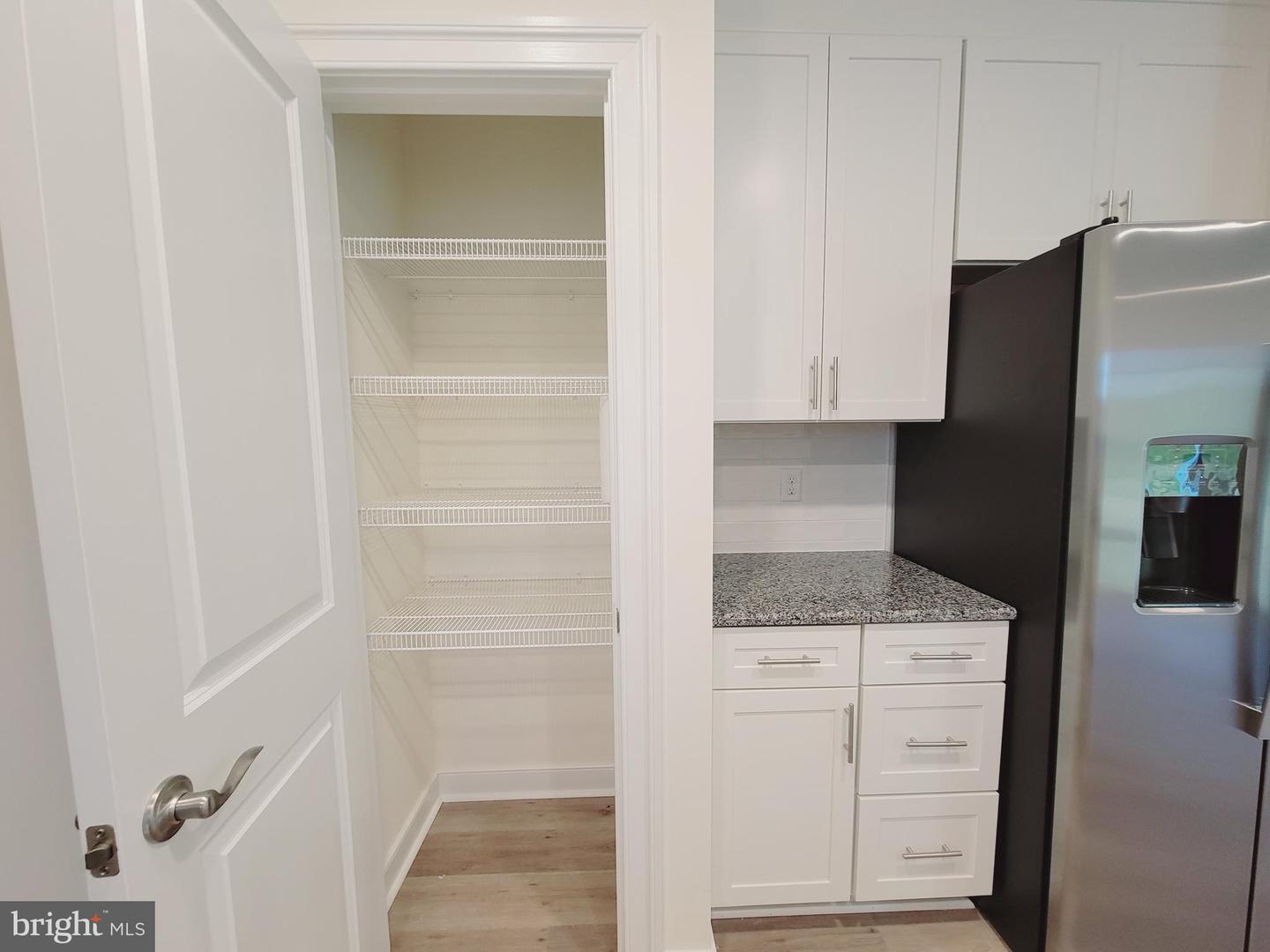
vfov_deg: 89.9
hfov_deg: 106.2
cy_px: 476
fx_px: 477
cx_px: 635
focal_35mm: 13
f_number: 2.2
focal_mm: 2.2
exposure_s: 1/60
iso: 160
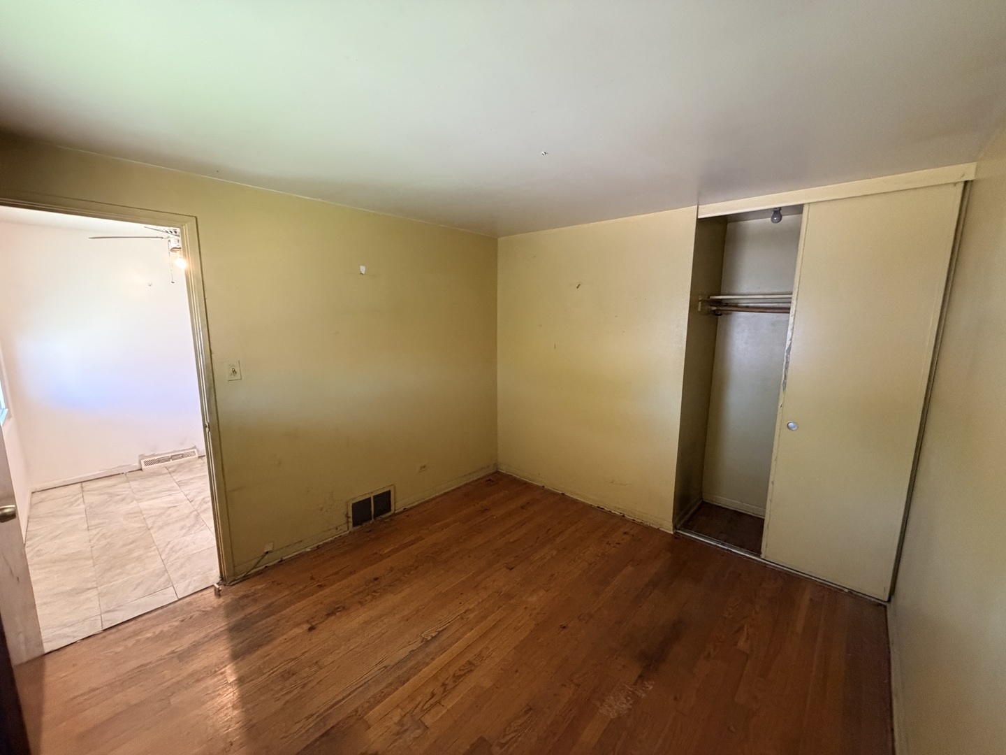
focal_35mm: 14
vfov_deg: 85.7
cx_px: 503
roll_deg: +0.1
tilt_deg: -9.8
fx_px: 407
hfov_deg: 102.1
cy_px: 378
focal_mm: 2.22
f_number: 2.2
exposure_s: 1/60
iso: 640
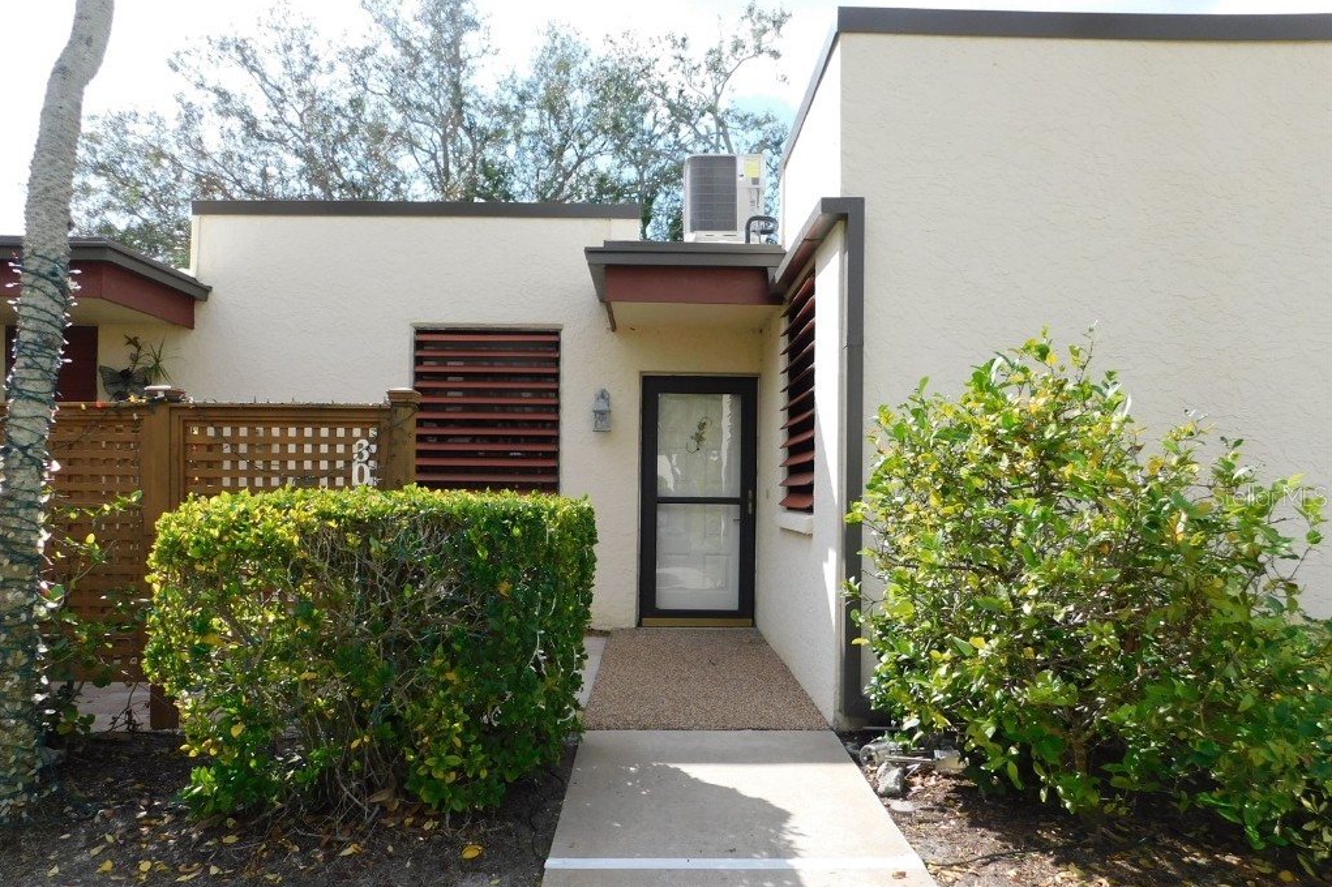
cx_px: 665
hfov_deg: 73.8
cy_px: 496
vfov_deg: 53.0
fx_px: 888
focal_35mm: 24
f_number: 3
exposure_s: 1/800
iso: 125
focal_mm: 4
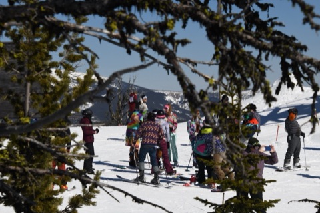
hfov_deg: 15.9
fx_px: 1145
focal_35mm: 129
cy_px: 106
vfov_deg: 10.6
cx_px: 160
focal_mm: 86
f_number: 9
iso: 400
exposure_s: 1/2500
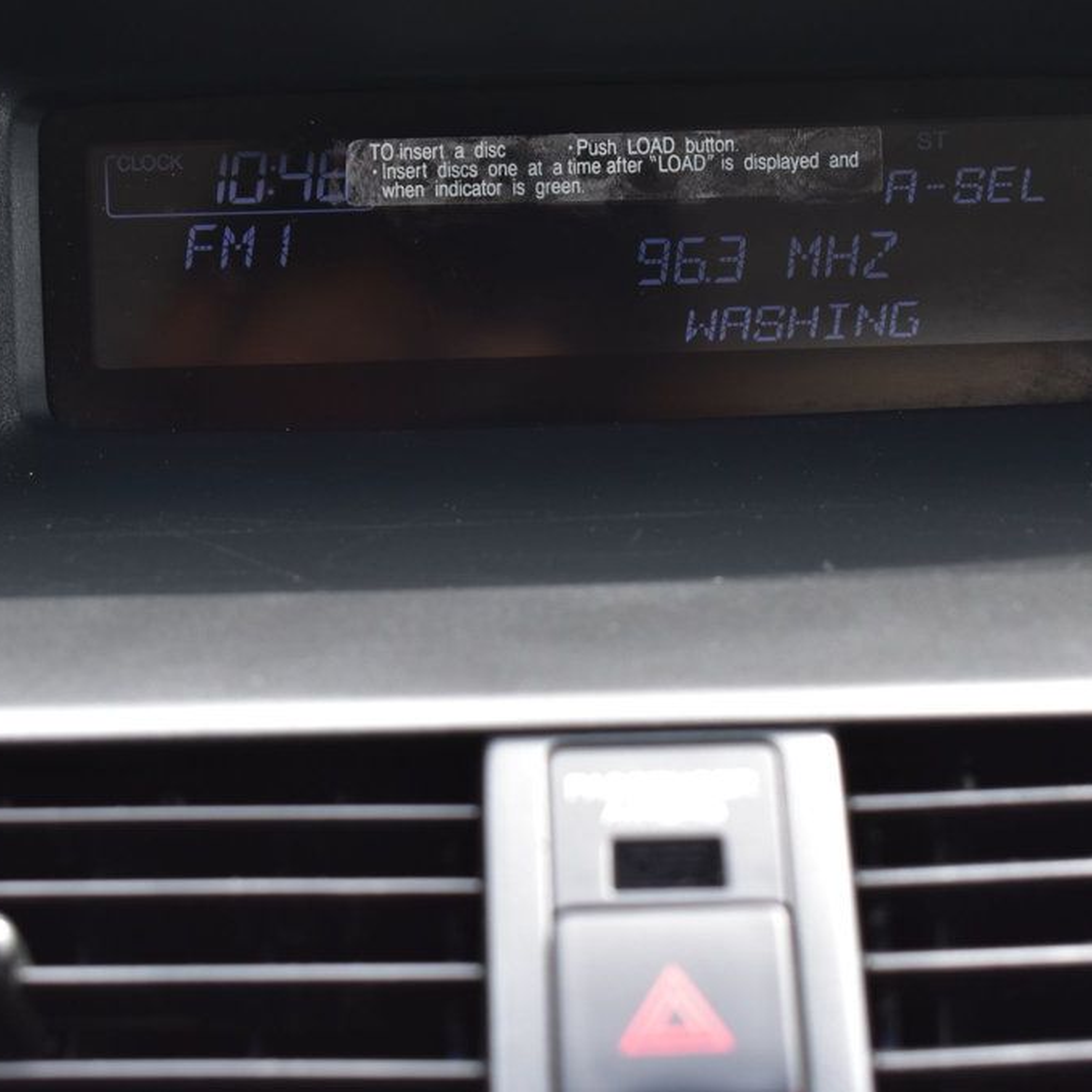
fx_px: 3770
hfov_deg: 16.5
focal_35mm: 106
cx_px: 544
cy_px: 545
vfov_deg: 16.5
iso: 400
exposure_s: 1/60
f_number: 8
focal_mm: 55
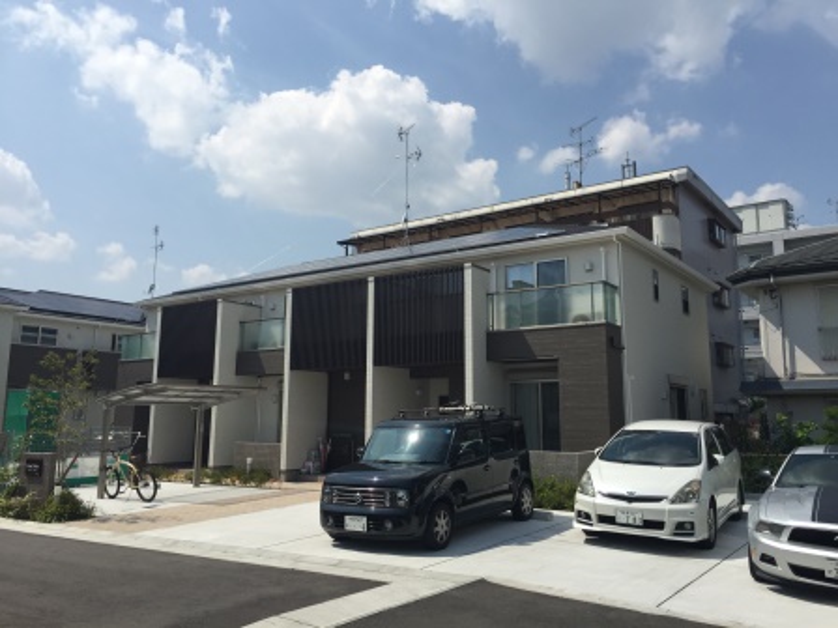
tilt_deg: +9.6
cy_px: 314
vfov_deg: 48.2
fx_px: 702
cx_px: 419
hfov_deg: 61.7
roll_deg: -0.9
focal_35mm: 29
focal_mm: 4.15
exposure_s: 1/3597
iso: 32
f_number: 2.2
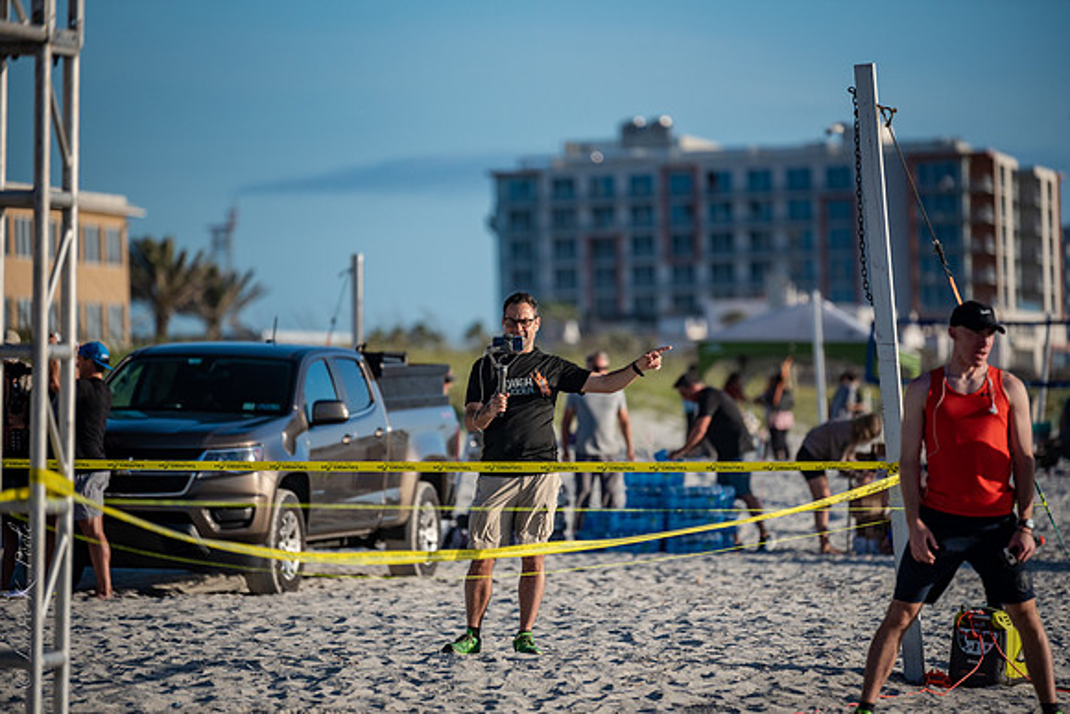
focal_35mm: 200
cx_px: 535
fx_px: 5946
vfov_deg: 6.9
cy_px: 357
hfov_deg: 10.3
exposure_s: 1/4000
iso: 450
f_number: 2.8
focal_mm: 200
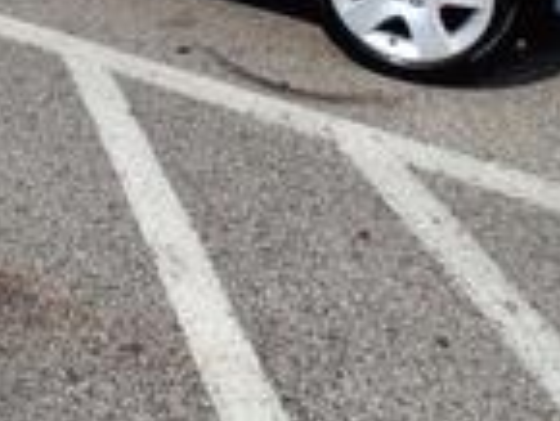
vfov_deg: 23.0
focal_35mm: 59
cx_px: -35
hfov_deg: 29.8
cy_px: -73
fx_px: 955
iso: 50
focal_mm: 1.4
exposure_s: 1/1637
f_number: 2.2
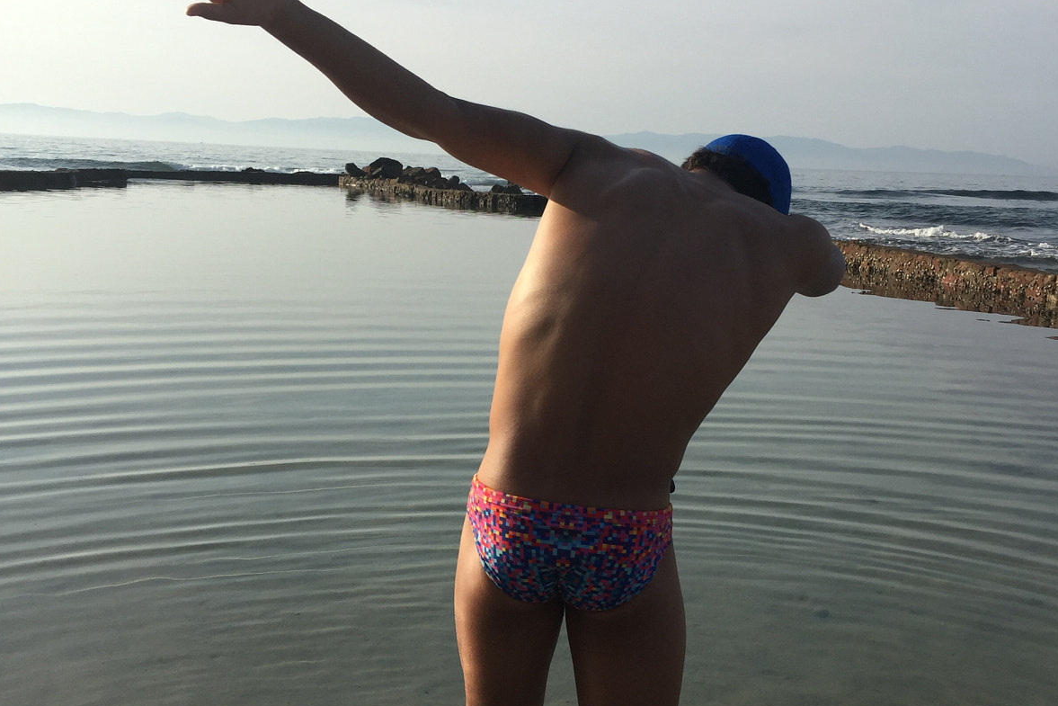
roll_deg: -3.0
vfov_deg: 32.5
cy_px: 445
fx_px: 1205
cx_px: 537
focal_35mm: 41
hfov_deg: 47.4
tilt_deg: -12.2
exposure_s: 1/2326
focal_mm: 4.15
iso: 32
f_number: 2.2
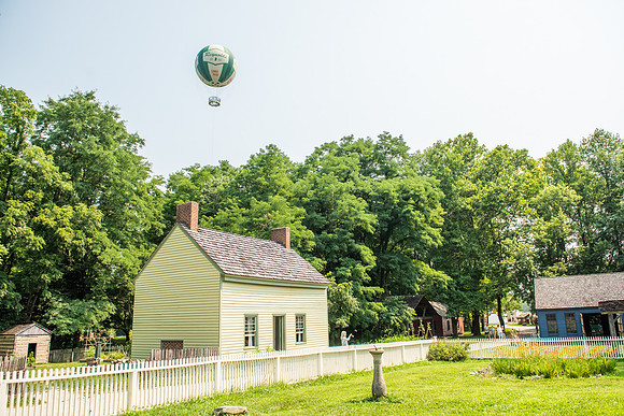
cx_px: 323
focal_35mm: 25
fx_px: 438
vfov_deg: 50.8
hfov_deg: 70.9
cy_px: 205
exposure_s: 1/3200
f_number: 4
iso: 500
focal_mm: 24
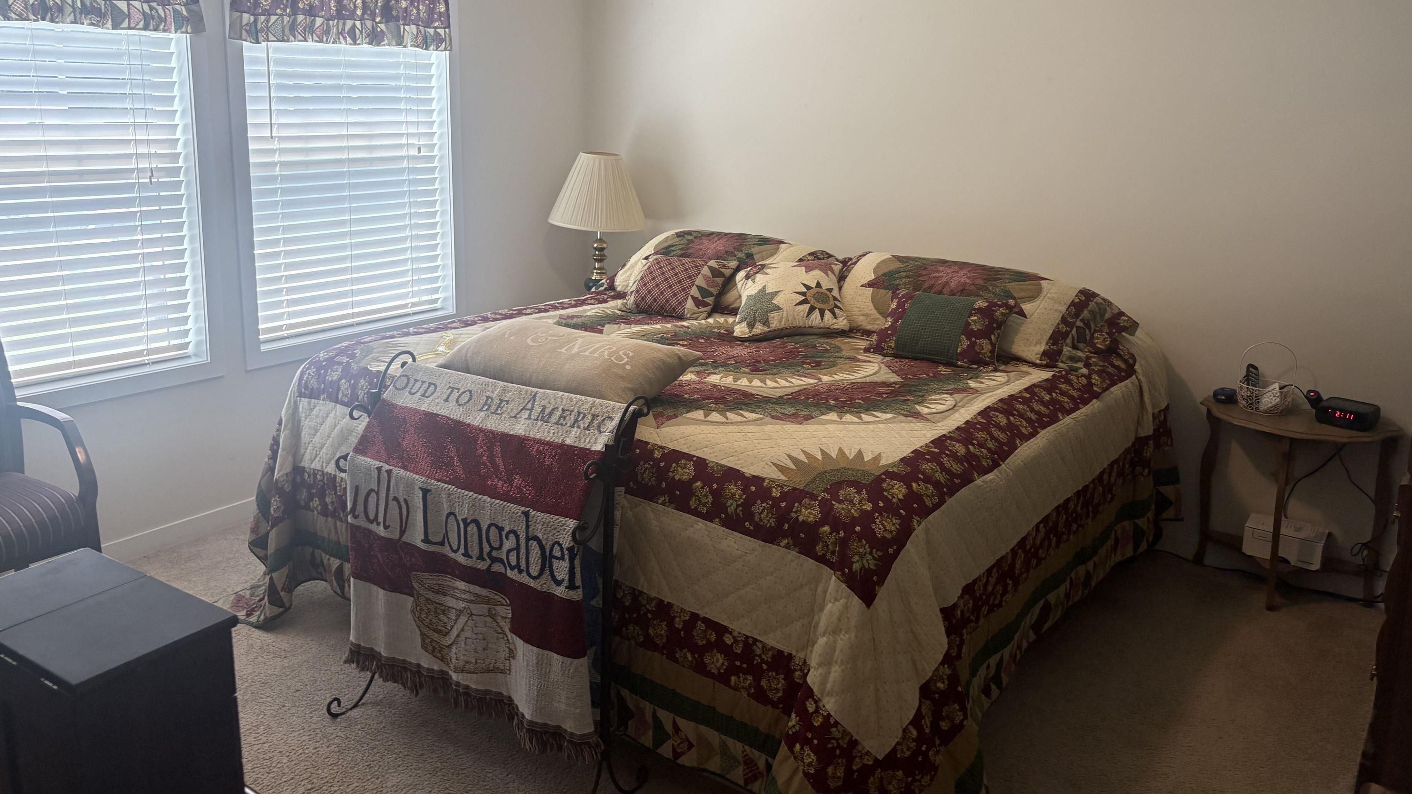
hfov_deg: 66.1
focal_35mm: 29
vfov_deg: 39.9
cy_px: 300
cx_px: 704
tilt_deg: -10.3
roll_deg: -0.2
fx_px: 1086
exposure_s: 1/120
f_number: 1.6
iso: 160
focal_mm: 5.96
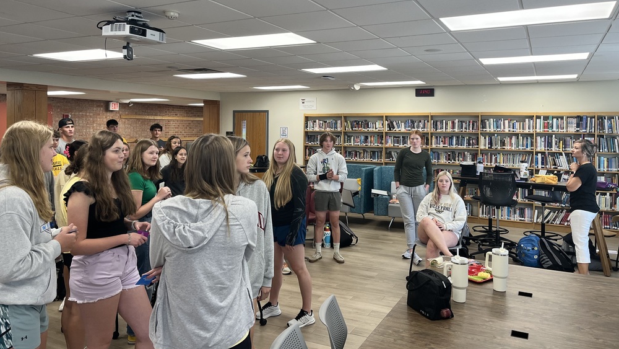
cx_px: 306
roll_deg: -0.7
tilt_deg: -0.6
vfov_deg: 39.9
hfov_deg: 66.1
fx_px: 476
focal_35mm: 29
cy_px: 128
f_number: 1.6
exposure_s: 1/120
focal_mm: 5.1
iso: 100
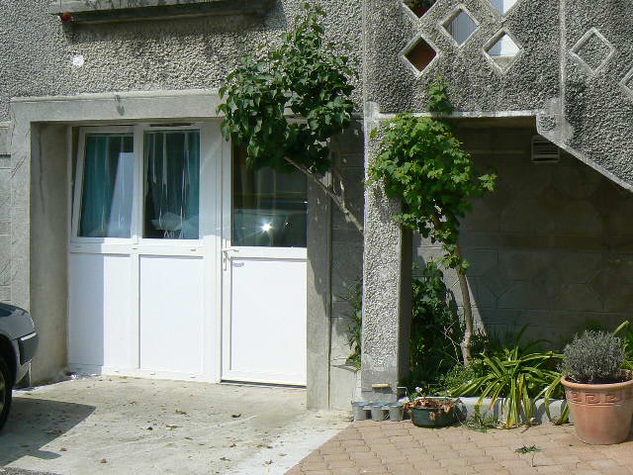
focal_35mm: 56
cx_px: 316
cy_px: 238
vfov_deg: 26.1
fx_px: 1024
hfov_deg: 34.3
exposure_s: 1/400
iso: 80
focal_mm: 6.9
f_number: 8
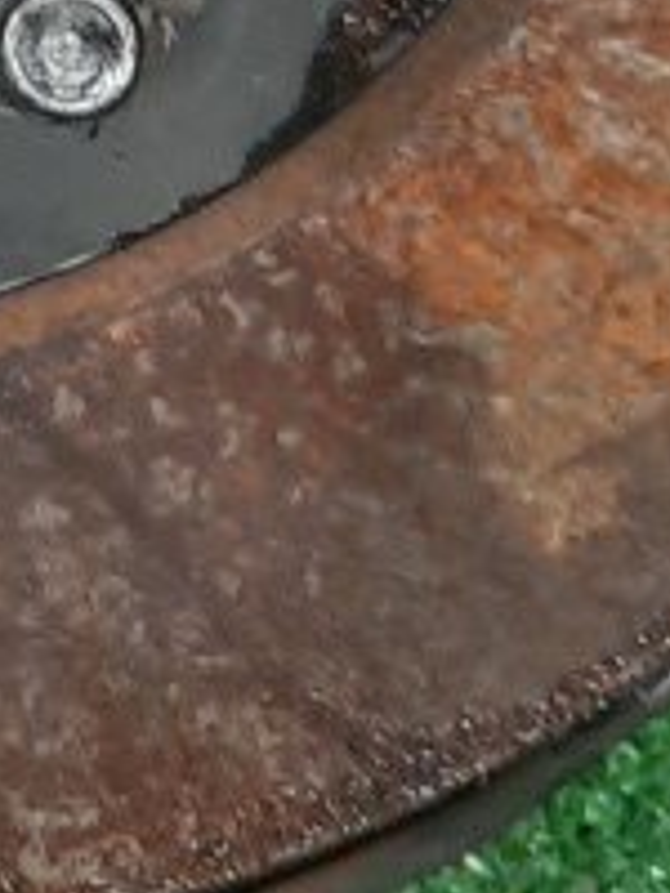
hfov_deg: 8.0
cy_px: -674
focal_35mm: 180
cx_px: -420
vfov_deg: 10.4
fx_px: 4645
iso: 406
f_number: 2
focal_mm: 4.6
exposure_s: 1/33
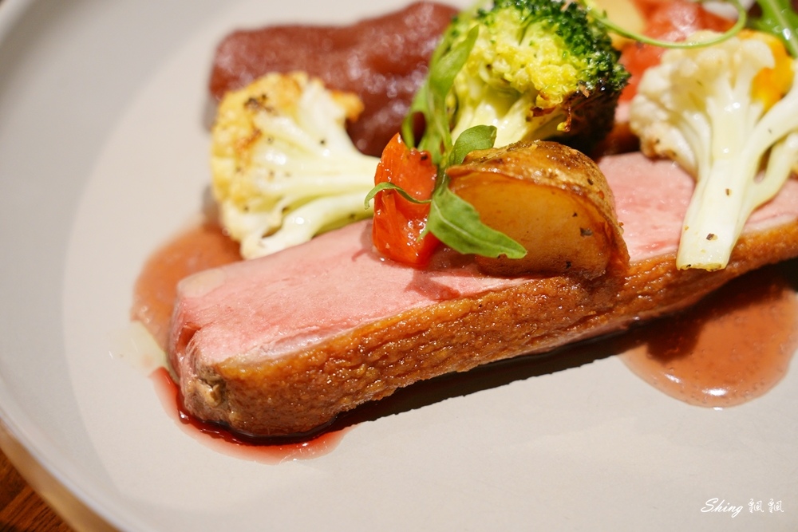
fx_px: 2328
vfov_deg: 13.0
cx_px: 399
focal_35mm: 105
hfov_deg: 19.5
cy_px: 266
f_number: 5.6
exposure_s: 1/30
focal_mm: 105
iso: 1600
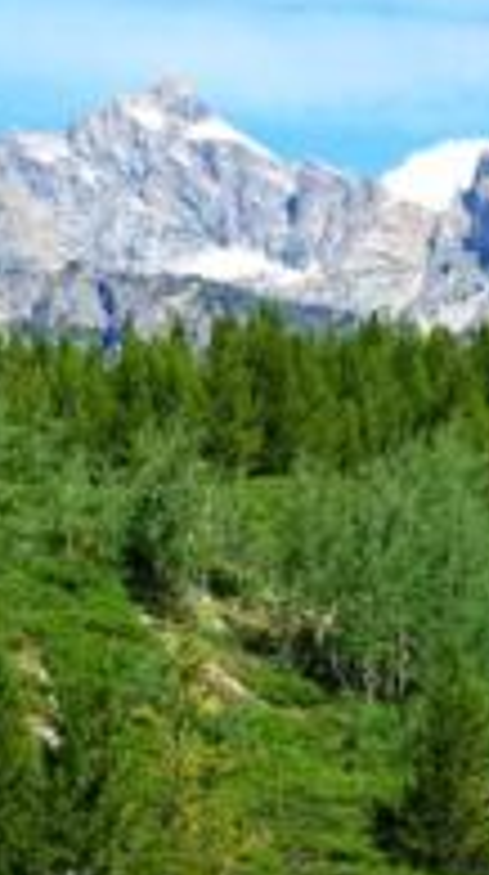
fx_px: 3822
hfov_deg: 7.3
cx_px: -18
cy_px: 505
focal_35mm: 165
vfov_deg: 13.1
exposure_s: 1/125
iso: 100
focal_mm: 32
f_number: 11
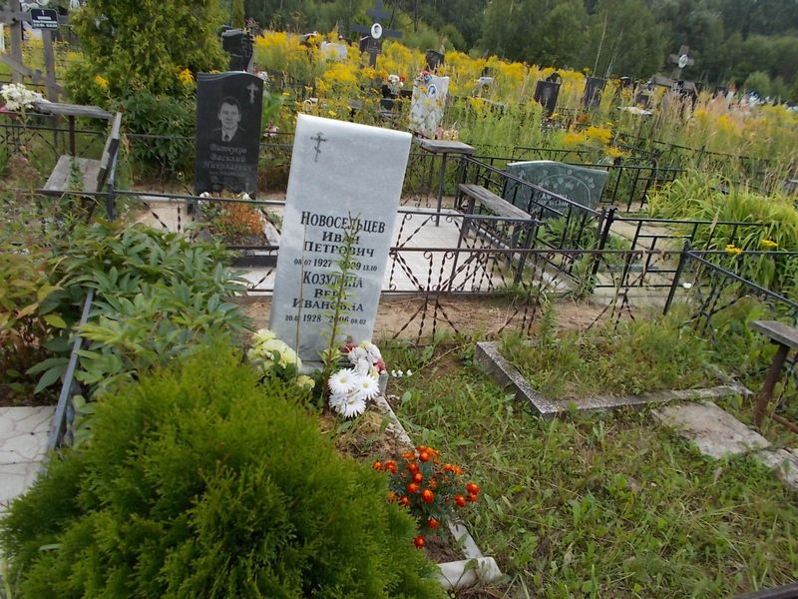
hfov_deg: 67.3
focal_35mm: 26
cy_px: 300
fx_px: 599
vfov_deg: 53.1
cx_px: 399
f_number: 3.2
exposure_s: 1/320
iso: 80
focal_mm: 4.6
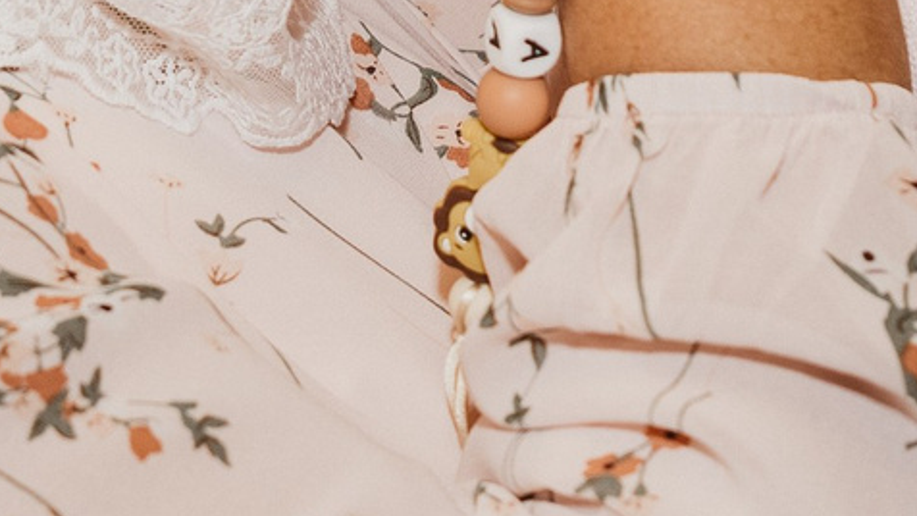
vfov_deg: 6.3
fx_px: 4353
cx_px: 307
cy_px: -1005
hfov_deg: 12.0
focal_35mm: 179
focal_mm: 29
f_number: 4
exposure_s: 1/160
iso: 250
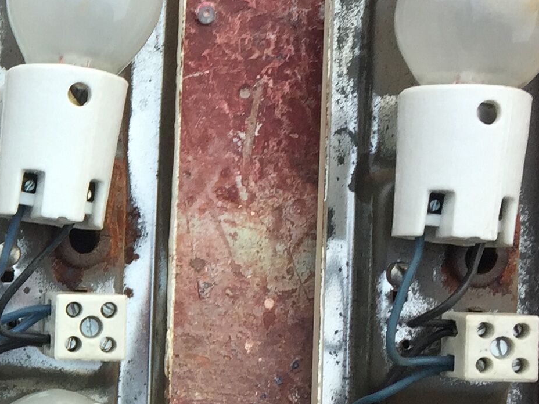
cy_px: 309
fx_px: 1588
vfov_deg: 14.4
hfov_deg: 17.5
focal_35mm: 102
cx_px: -250
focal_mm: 4.15
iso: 40
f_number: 2.2
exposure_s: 1/100
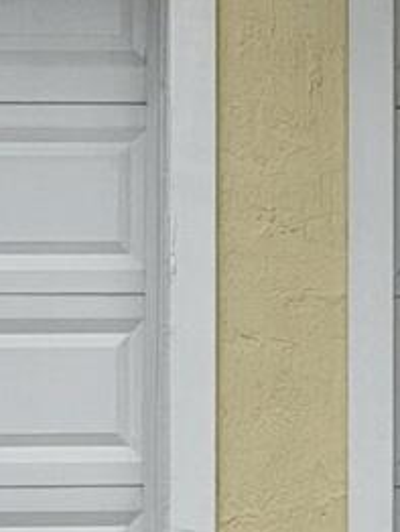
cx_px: 564
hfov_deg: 4.1
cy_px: -280
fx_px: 5630
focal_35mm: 366
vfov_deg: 5.4
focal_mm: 6.76
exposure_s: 1/3378
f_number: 1.78
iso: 80
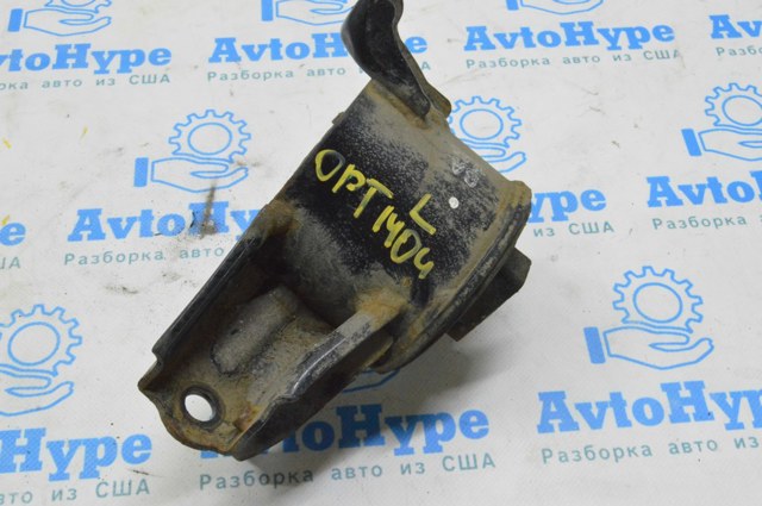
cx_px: 381
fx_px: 1015
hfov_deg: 41.2
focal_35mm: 48
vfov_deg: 28.0
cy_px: 253
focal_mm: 32
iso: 6400
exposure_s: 1/20
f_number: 20
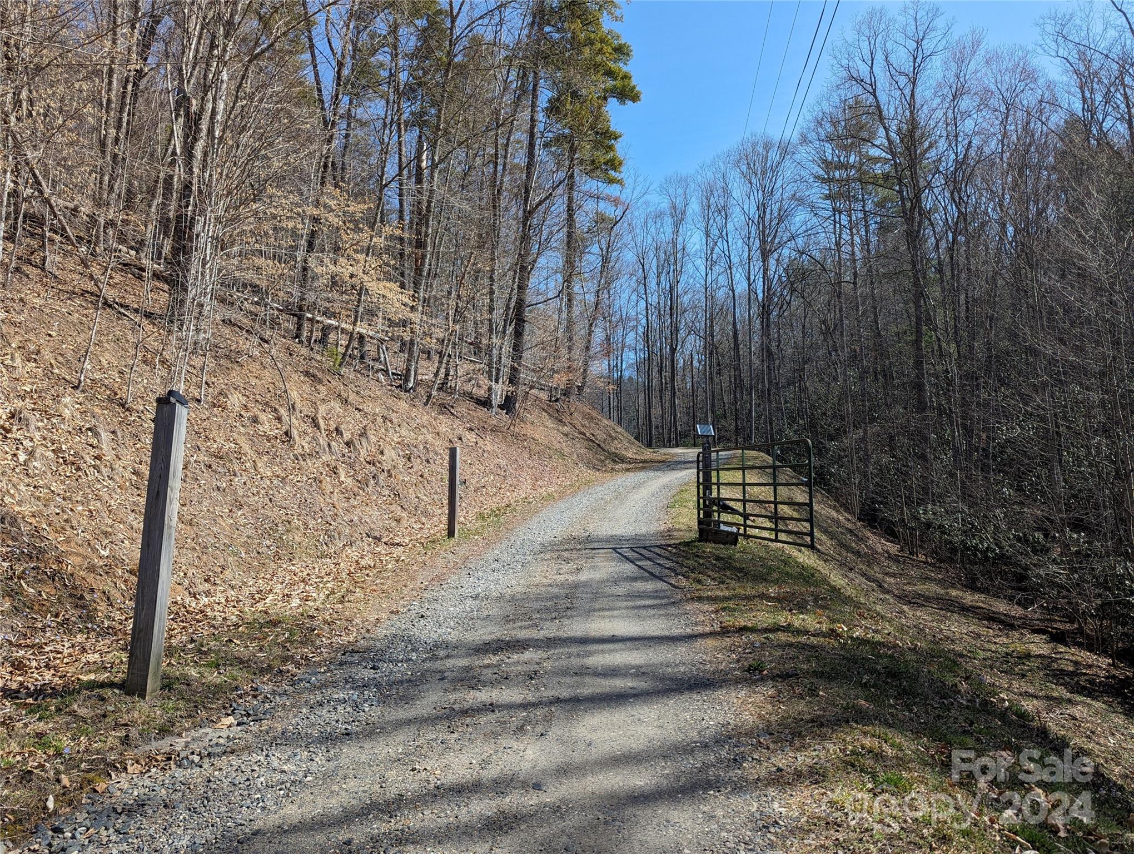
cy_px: 427
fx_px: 787
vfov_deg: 56.9
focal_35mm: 24
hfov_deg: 71.5
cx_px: 567
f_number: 1.85
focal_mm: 6.81
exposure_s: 1/1179
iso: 43
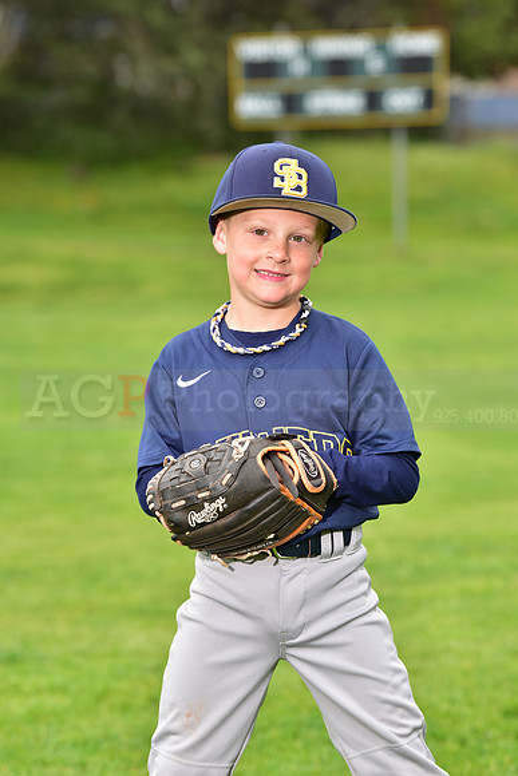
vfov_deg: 14.2
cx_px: 259
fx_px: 3127
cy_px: 388
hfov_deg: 9.5
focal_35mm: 145
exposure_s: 1/250
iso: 400
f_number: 5.6
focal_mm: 145
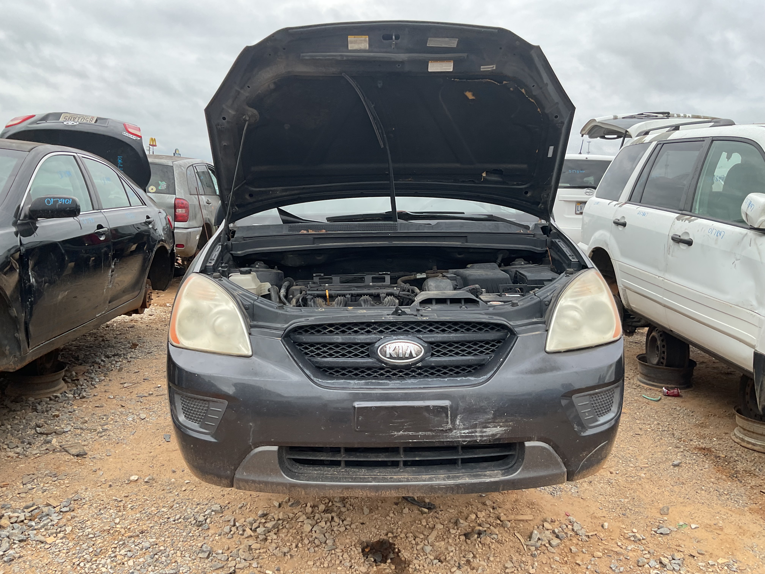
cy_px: 287
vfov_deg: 48.2
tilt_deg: -8.3
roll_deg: +4.0
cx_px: 382
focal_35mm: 29
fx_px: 641
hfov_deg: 61.7
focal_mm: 3
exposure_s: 1/586
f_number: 1.8
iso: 16
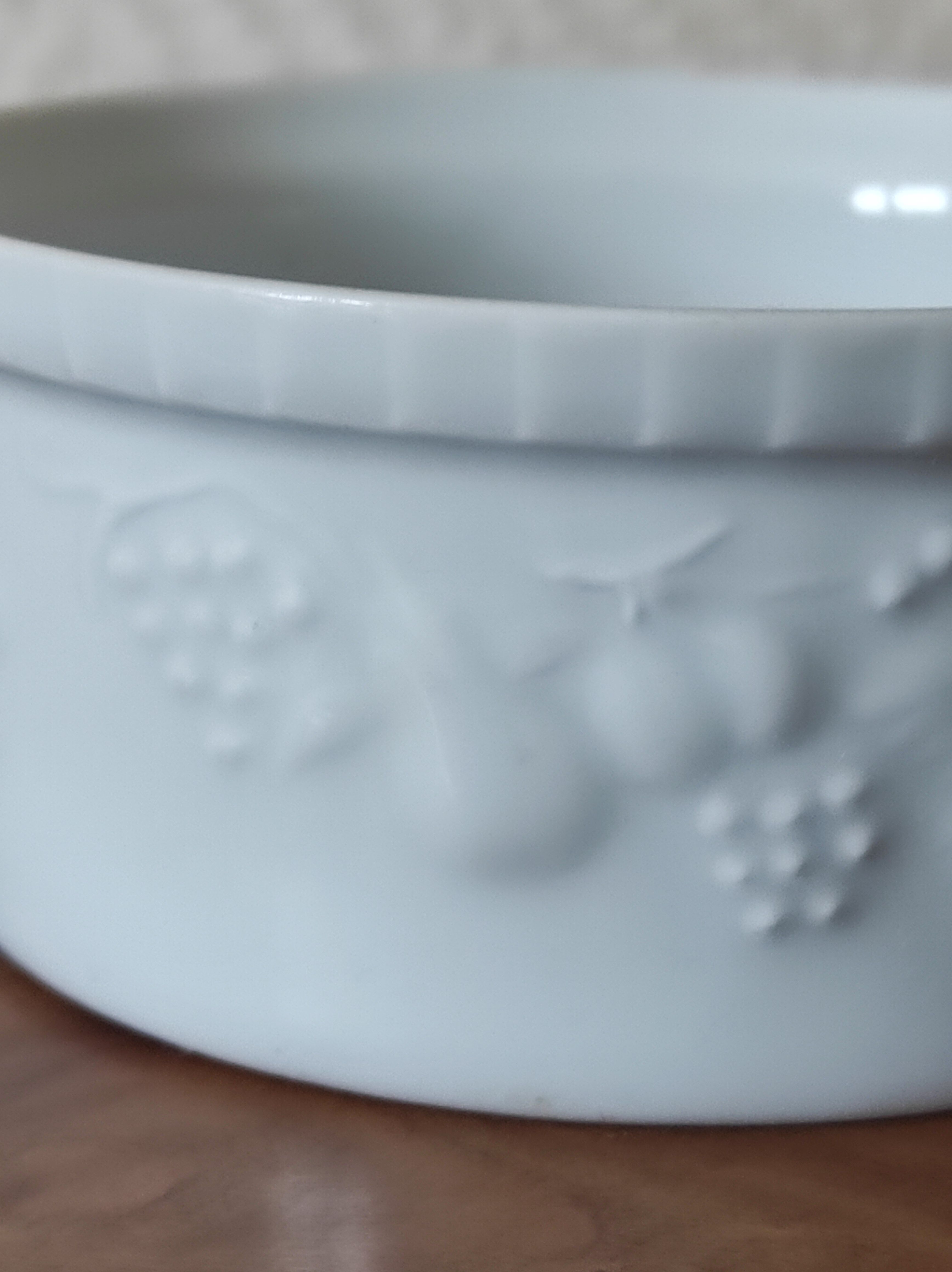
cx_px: 476
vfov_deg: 69.4
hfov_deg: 54.8
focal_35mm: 25
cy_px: 636
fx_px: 918
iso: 159
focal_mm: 5.43
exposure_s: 1/50
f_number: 1.89
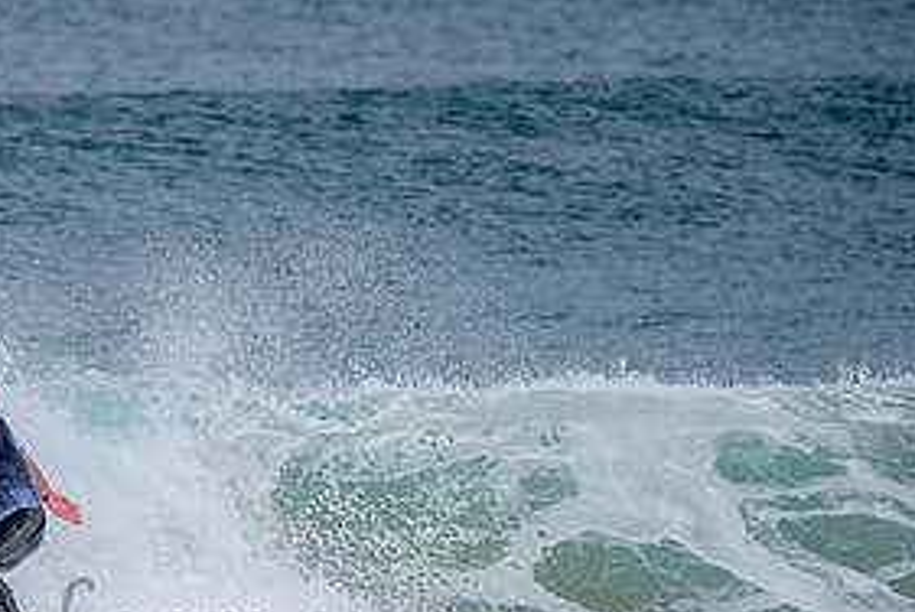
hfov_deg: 2.0
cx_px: 46
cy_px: 601
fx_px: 26231
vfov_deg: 1.3
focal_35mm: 1031
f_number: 5.6
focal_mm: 500
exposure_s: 1/2000
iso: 160
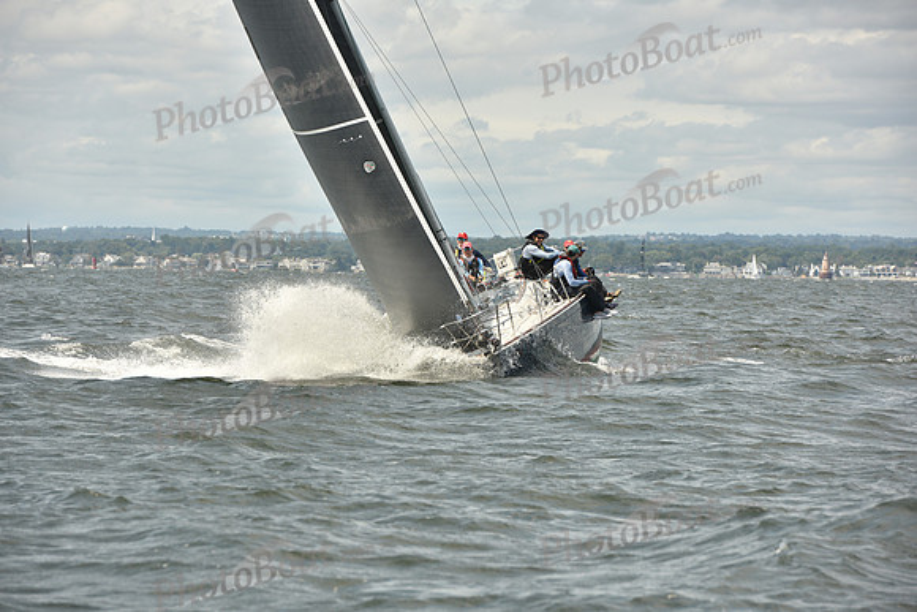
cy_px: 306
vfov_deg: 6.9
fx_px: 5095
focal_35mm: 200
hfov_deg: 10.3
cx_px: 458
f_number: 9
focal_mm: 200
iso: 250
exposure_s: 1/800
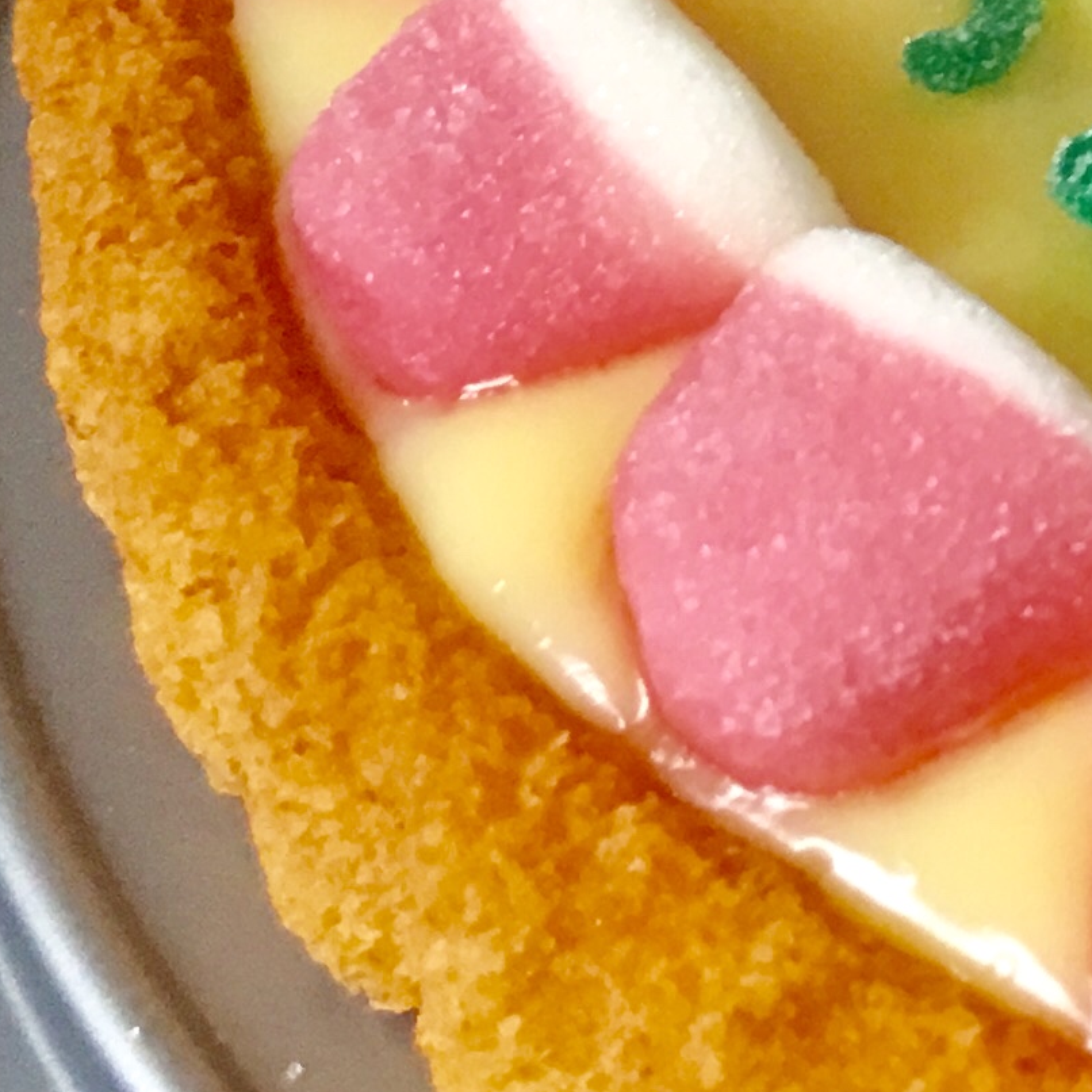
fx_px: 4568
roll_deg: -12.1
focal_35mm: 128
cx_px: 2440
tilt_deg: -36.3
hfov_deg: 11.7
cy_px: -350
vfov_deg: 13.1
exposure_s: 1/33
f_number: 2.2
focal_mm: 4.15
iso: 50
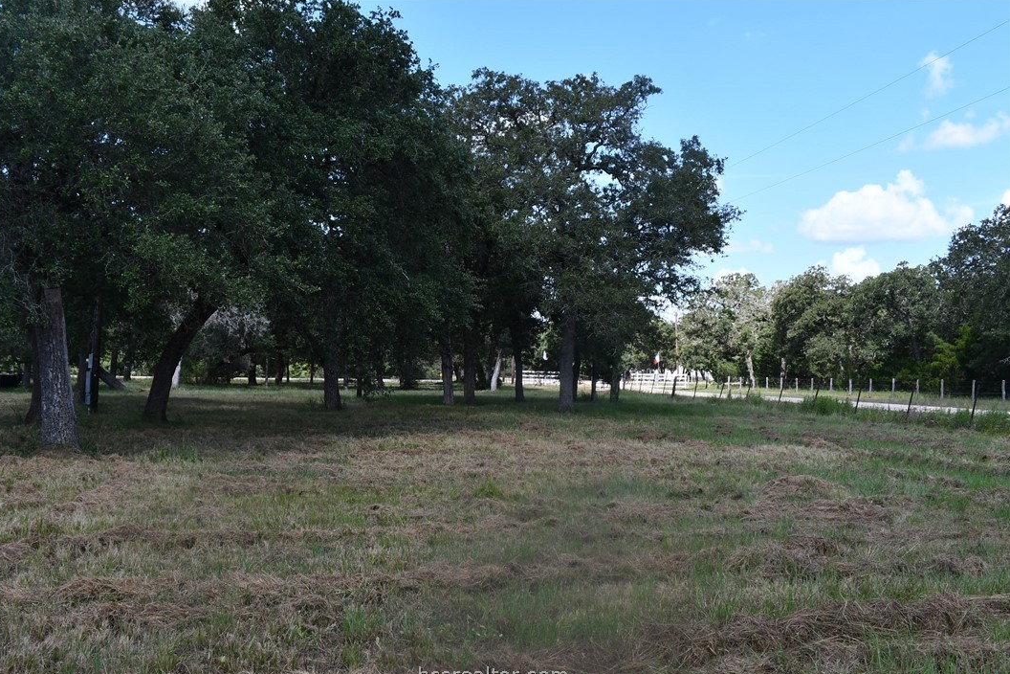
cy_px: 343
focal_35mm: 37
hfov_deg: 51.9
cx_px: 494
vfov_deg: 35.9
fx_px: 1038
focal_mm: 18
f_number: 8
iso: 160
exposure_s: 1/250
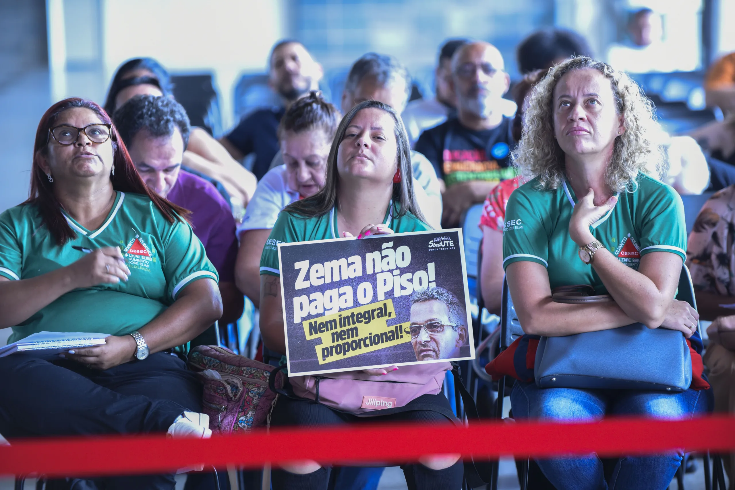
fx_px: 3574
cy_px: 245
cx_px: 368
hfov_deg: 11.7
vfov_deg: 7.9
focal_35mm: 175
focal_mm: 175
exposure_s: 1/160
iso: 2000
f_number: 4
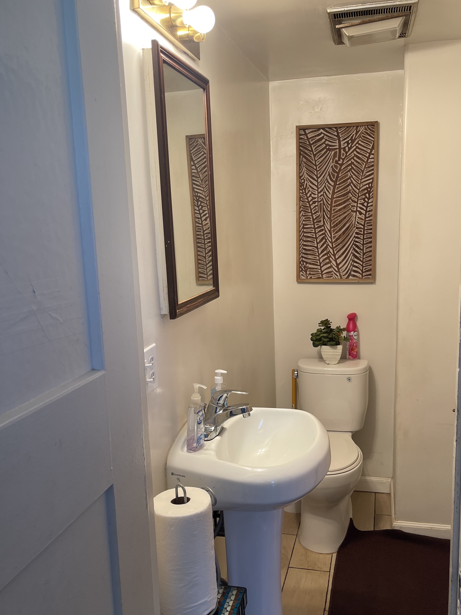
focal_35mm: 32
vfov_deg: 56.8
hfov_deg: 44.1
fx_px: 568
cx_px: 254
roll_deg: +2.2
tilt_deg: -10.9
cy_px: 314
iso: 80
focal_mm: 5.1
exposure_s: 1/60
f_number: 1.6
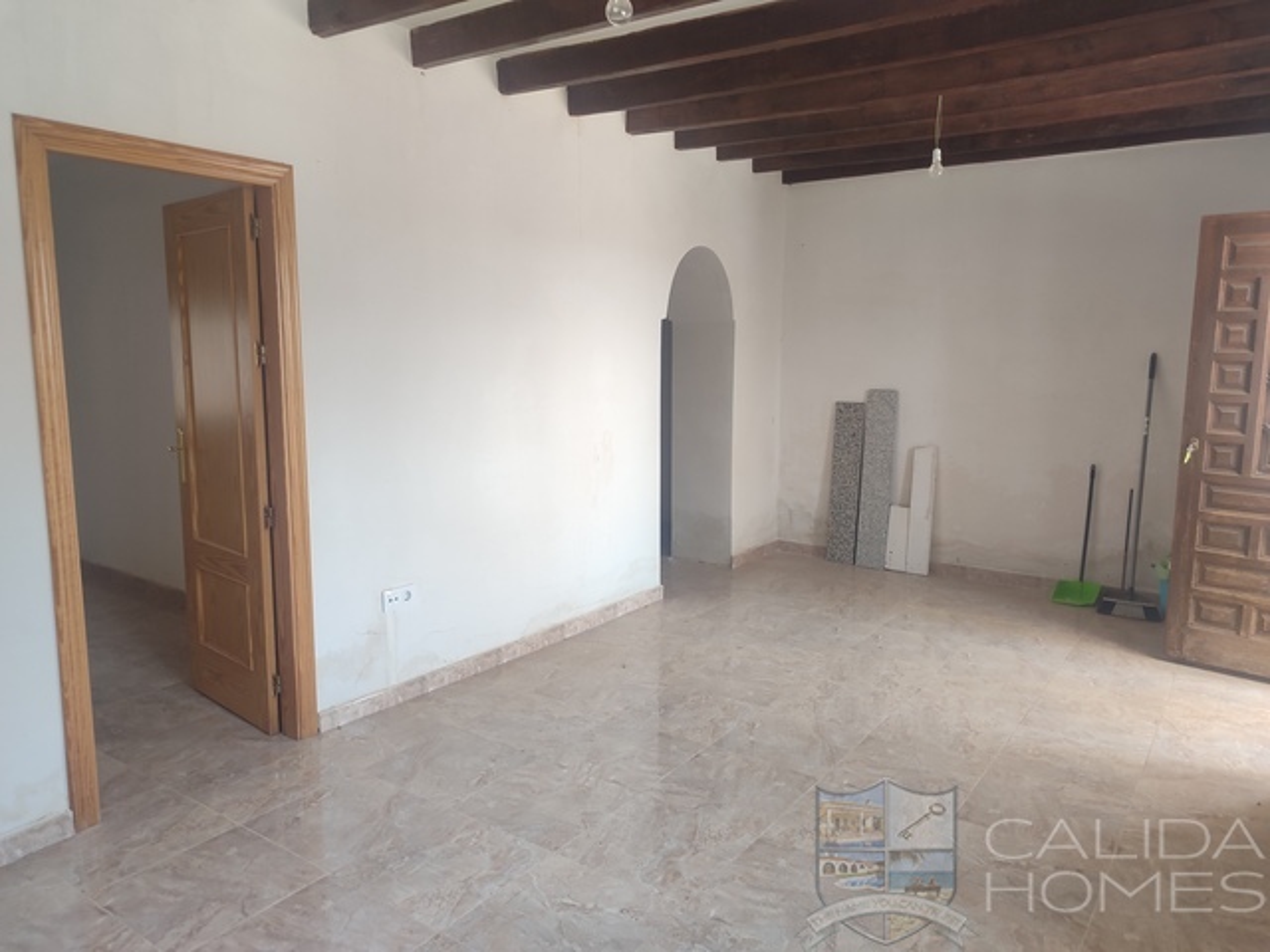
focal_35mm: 25
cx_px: 635
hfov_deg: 69.4
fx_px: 917
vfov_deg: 54.9
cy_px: 476
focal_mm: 5.95
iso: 173
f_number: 1.89
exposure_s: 1/50
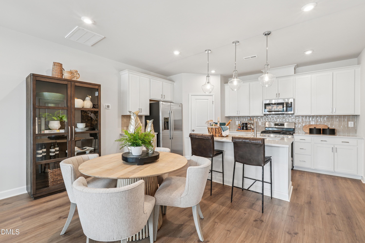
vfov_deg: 73.7
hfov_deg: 96.7
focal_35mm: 16
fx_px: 162
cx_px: 182
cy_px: 122
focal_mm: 16
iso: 100
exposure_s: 1
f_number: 11
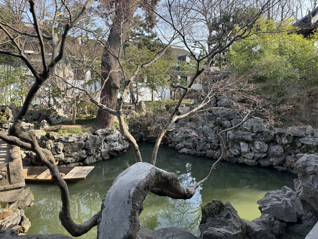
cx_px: 159
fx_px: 221
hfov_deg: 71.6
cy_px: 120
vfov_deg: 56.9
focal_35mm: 24
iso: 80
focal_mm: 6.86
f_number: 1.78
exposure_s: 1/723
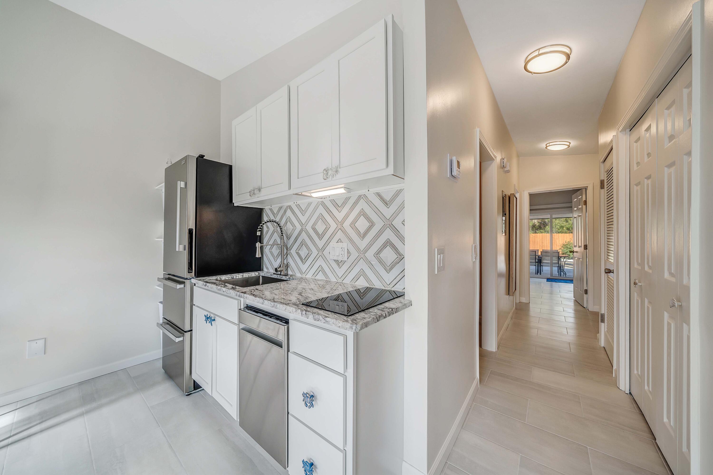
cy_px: 238
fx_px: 238
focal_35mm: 12
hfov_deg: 112.6
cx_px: 356
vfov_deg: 90.0
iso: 100
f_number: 5.6
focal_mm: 12
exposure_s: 1/50
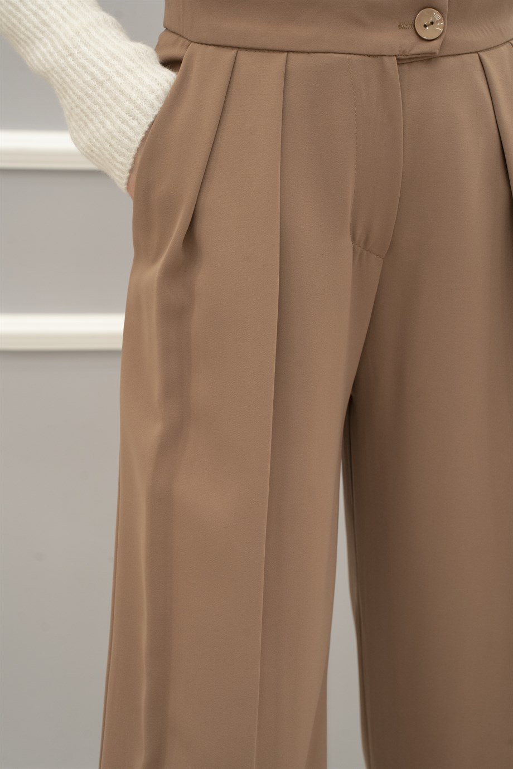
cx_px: 256
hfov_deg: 19.2
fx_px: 1518
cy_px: 384
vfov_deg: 28.5
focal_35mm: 71
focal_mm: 71
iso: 800
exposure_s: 1/40
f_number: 7.1
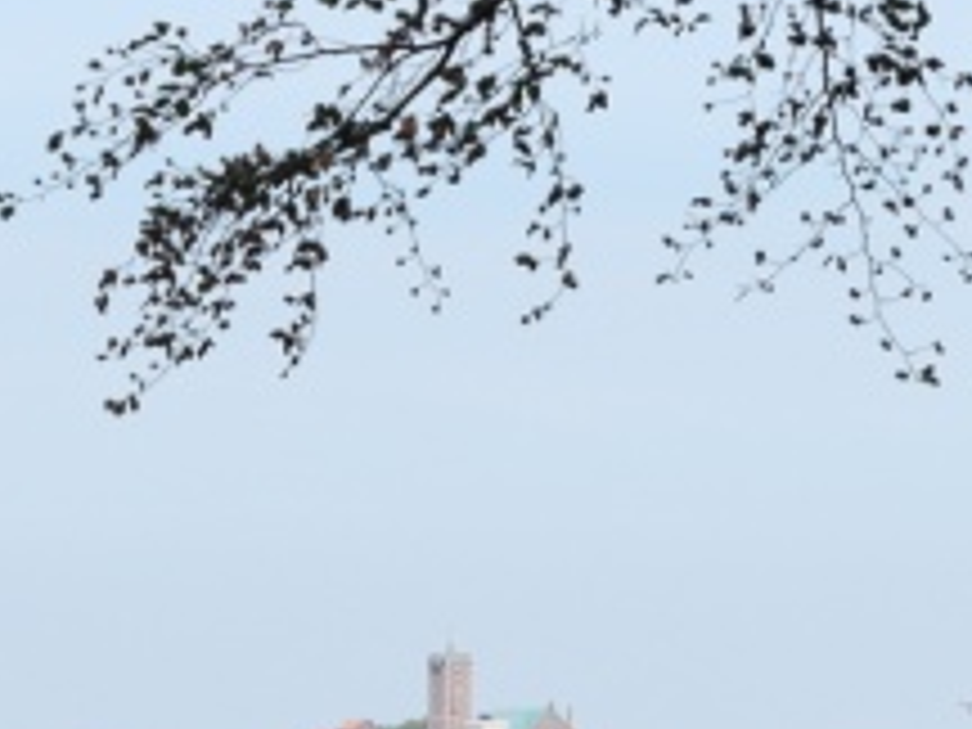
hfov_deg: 5.8
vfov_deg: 4.3
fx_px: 9575
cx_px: 324
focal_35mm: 341
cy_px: 990
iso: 200
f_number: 7.1
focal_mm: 46
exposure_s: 1/320
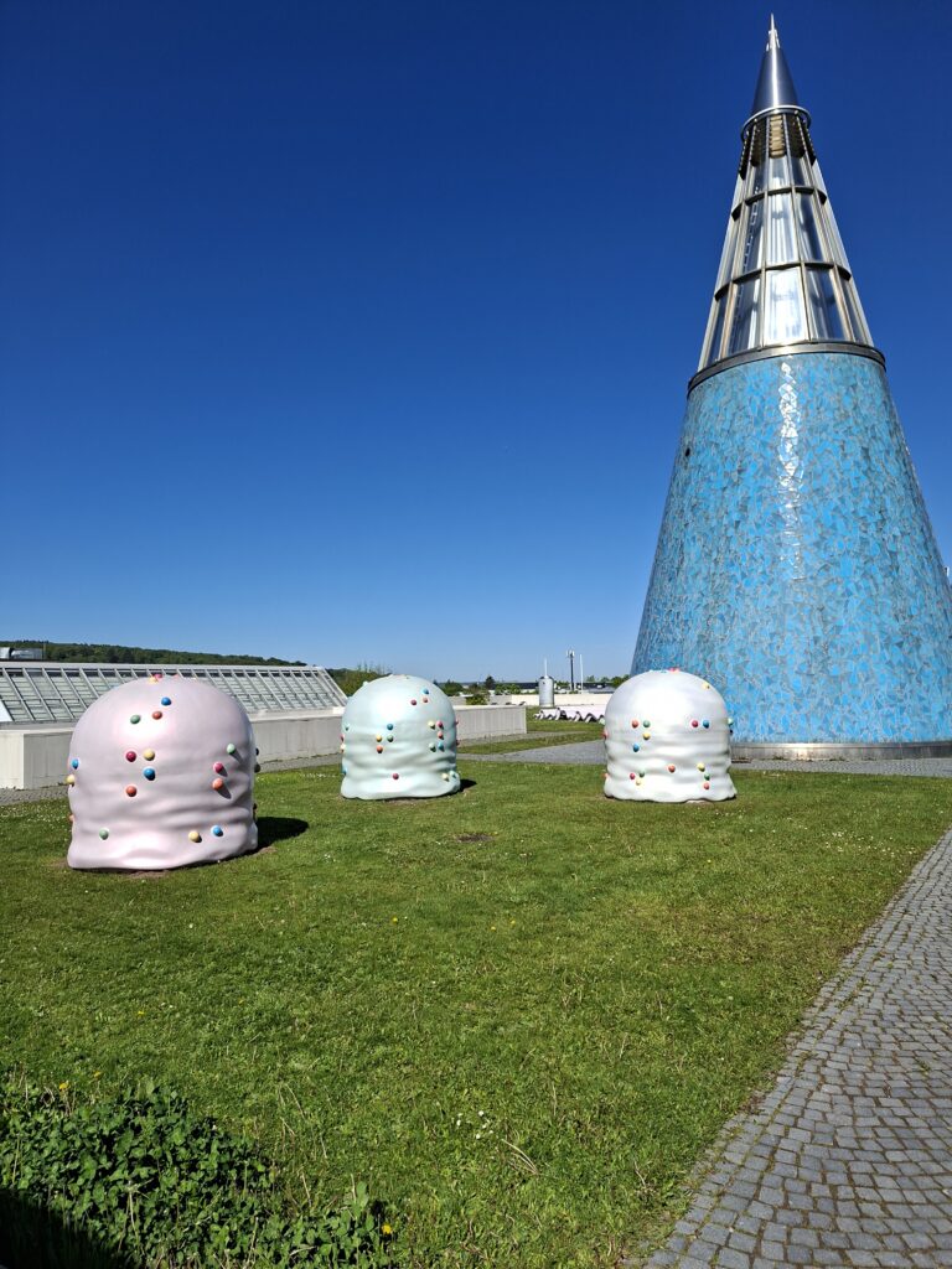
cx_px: 476
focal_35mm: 23
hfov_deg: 58.9
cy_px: 634
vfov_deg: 73.9
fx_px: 843
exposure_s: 1/2564
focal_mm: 5.54
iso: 50
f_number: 1.8
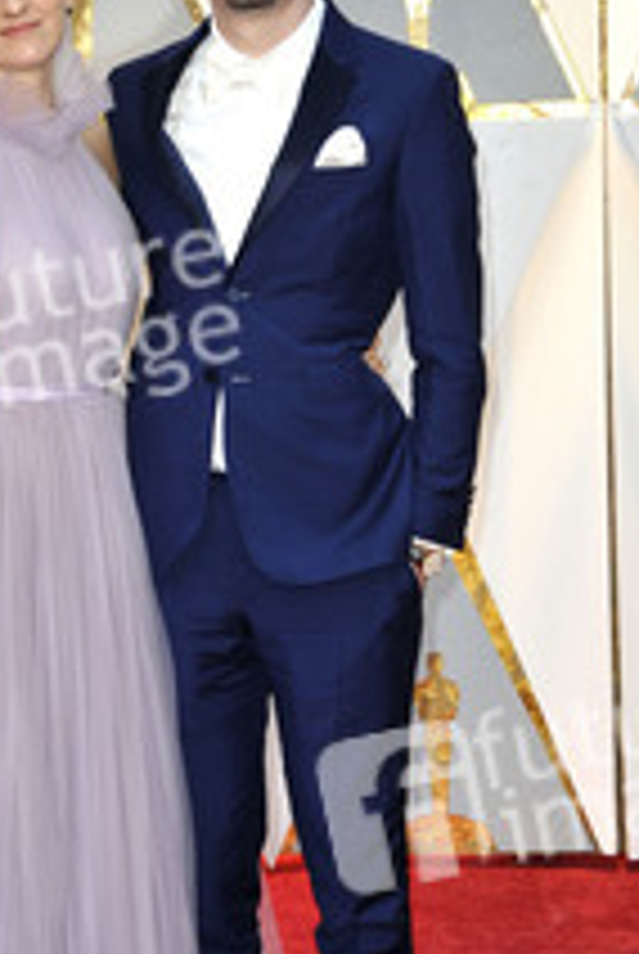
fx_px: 3901
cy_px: 562
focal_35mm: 147
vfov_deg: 13.9
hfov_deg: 9.3
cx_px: 142
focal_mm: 78
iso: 1000
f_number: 7.1
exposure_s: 1/250
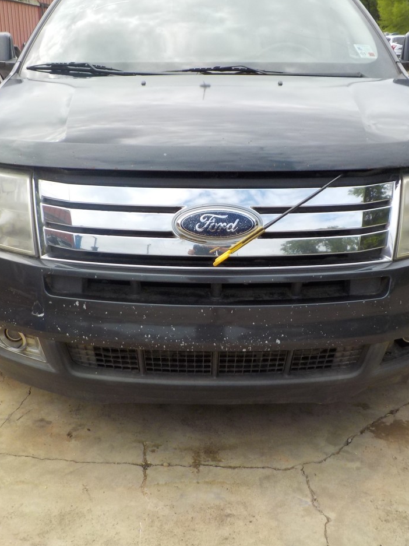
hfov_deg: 35.1
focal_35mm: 41
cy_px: 274
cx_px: 198
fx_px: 646
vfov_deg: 45.8
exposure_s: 1/640
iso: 125
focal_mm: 4.1
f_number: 3.3
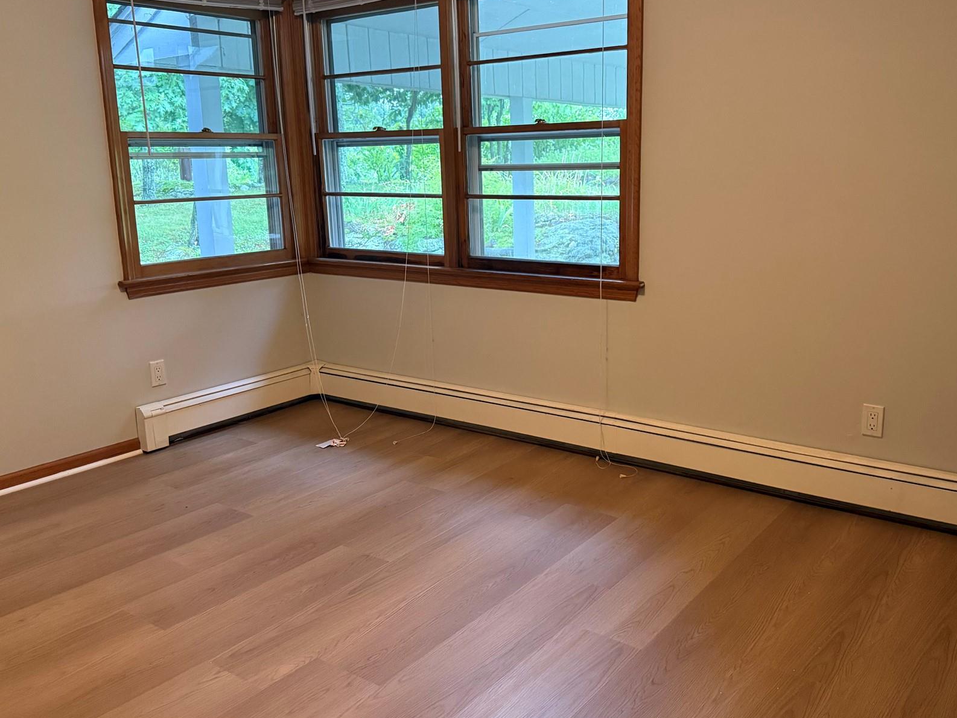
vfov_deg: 45.4
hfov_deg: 58.3
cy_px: 339
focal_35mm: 31
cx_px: 521
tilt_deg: -10.8
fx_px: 857
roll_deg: +0.6
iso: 640
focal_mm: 6.76
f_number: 1.78
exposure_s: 1/60
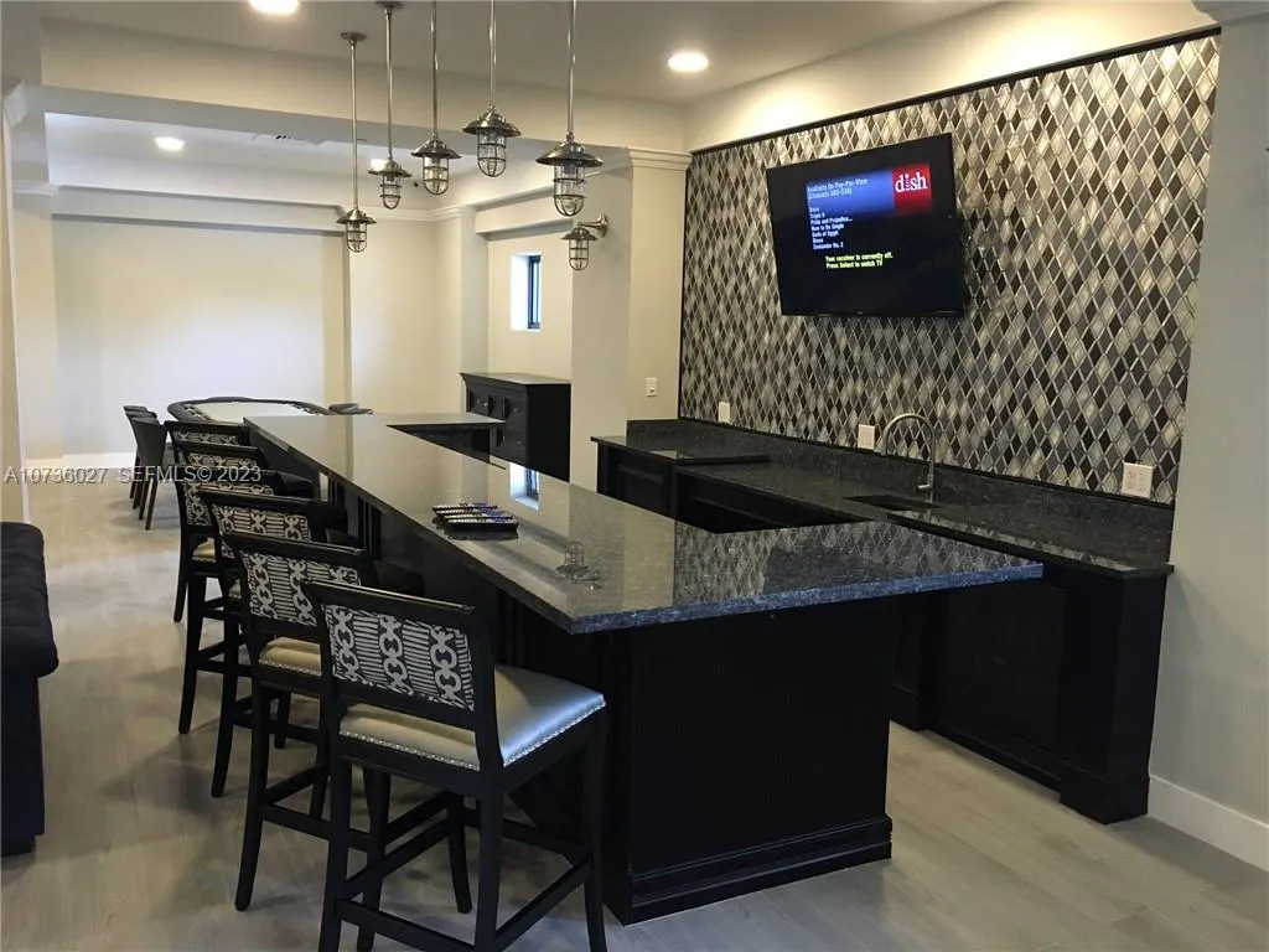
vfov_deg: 48.2
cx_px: 634
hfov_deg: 61.7
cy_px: 476
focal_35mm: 29
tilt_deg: -7.6
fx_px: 1063
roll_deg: -0.9
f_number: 2.2
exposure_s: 1/24
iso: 200
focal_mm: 4.15
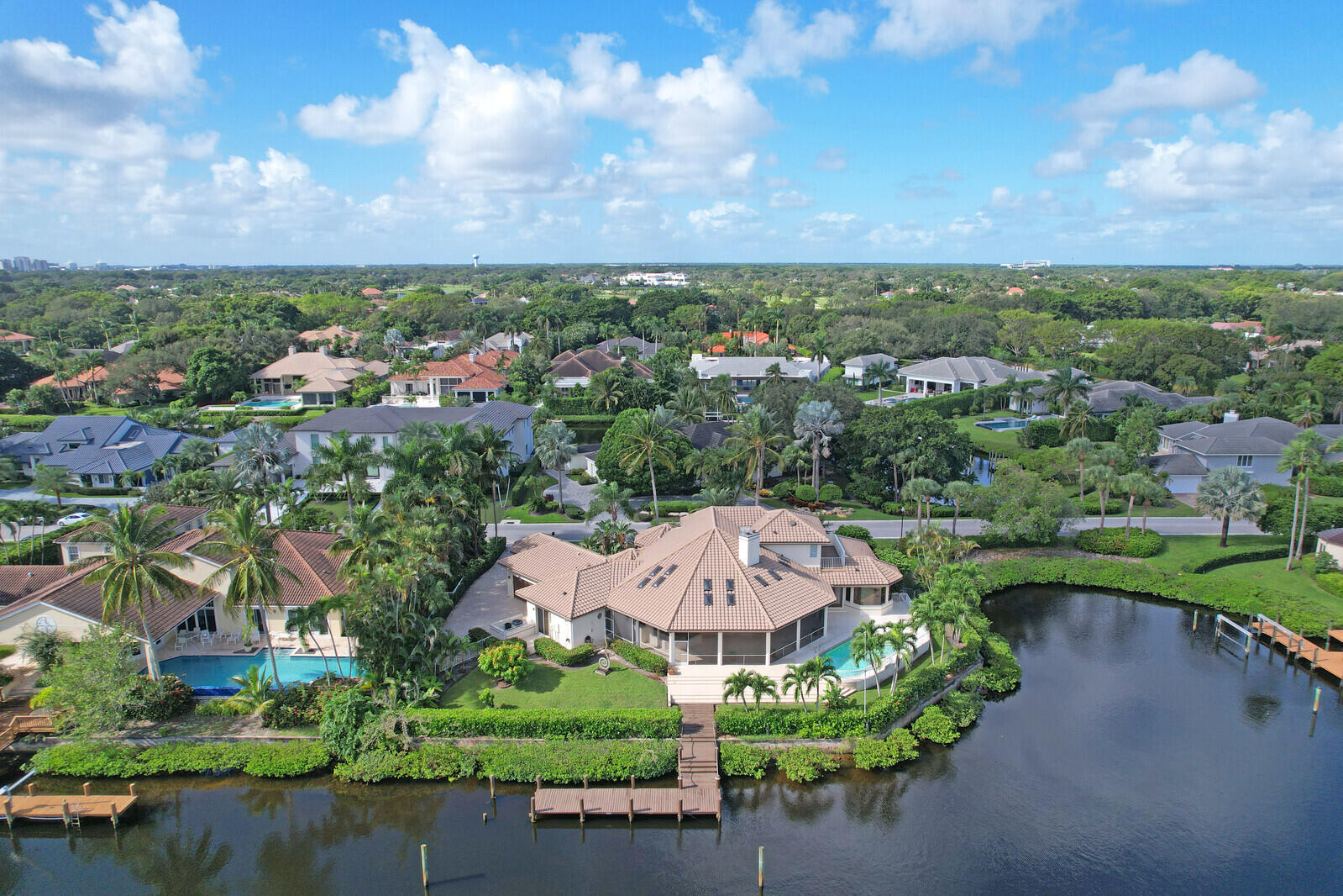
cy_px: 448
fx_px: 821
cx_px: 672
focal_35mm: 22
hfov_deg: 78.6
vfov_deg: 57.2
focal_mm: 8.38
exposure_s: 1/1500
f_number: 2.8
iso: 100
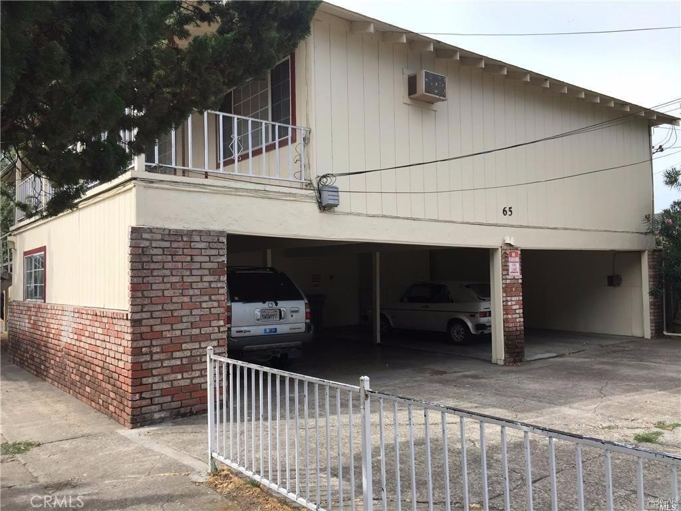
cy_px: 256
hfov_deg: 61.7
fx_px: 571
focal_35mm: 29
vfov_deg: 48.2
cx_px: 340
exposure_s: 1/1068
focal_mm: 4.15
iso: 32
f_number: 2.2
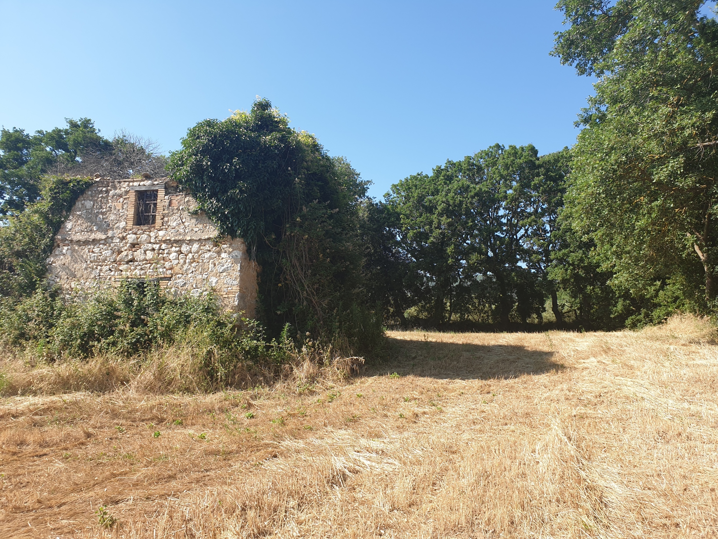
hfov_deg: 67.3
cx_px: 359
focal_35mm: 26
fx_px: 539
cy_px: 270
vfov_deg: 53.1
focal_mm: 4.3
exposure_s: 1/703
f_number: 2.4
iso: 50
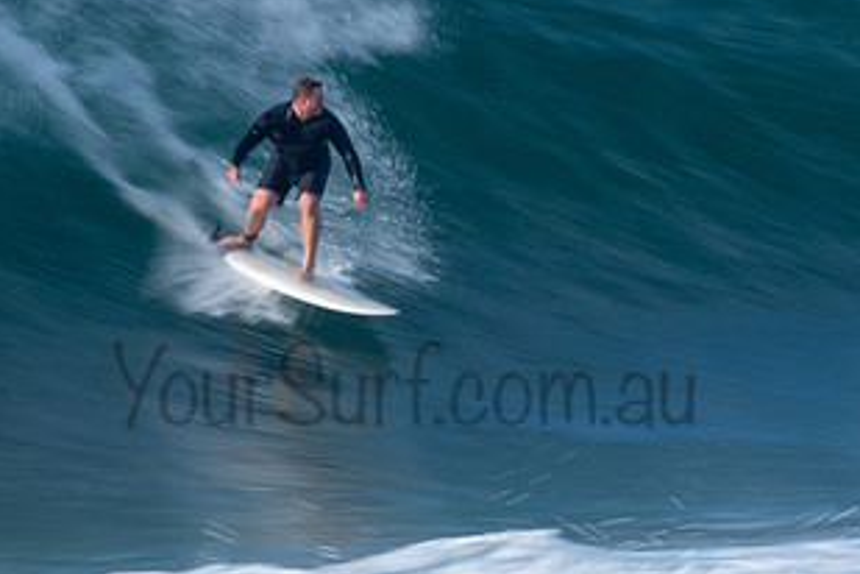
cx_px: 401
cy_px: 361
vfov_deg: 1.0
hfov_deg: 1.5
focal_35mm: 1408
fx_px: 33633
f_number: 22
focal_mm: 500
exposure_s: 1/30
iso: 100
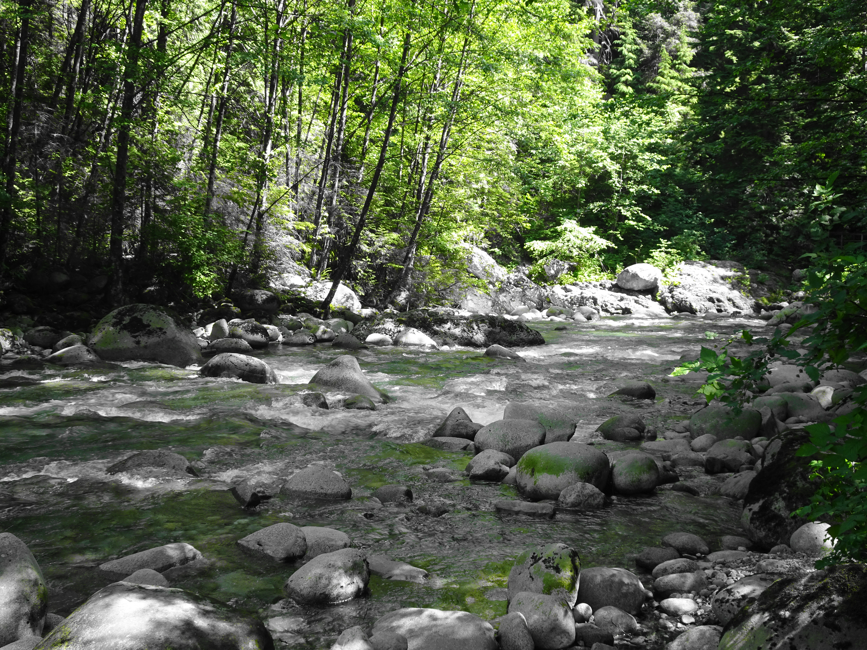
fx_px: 952
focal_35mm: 38
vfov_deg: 37.7
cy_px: 325
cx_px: 434
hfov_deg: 49.0
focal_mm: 6.56
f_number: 4
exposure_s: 1/50
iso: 80
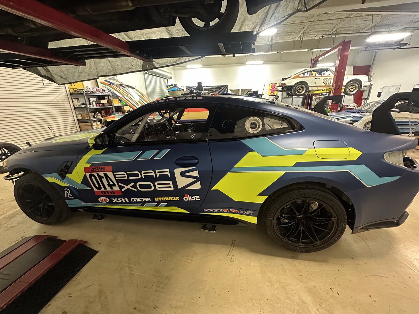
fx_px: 169
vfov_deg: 85.7
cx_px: 210
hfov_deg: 102.1
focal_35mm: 14
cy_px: 157
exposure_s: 1/60
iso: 640
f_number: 2.2
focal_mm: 2.22
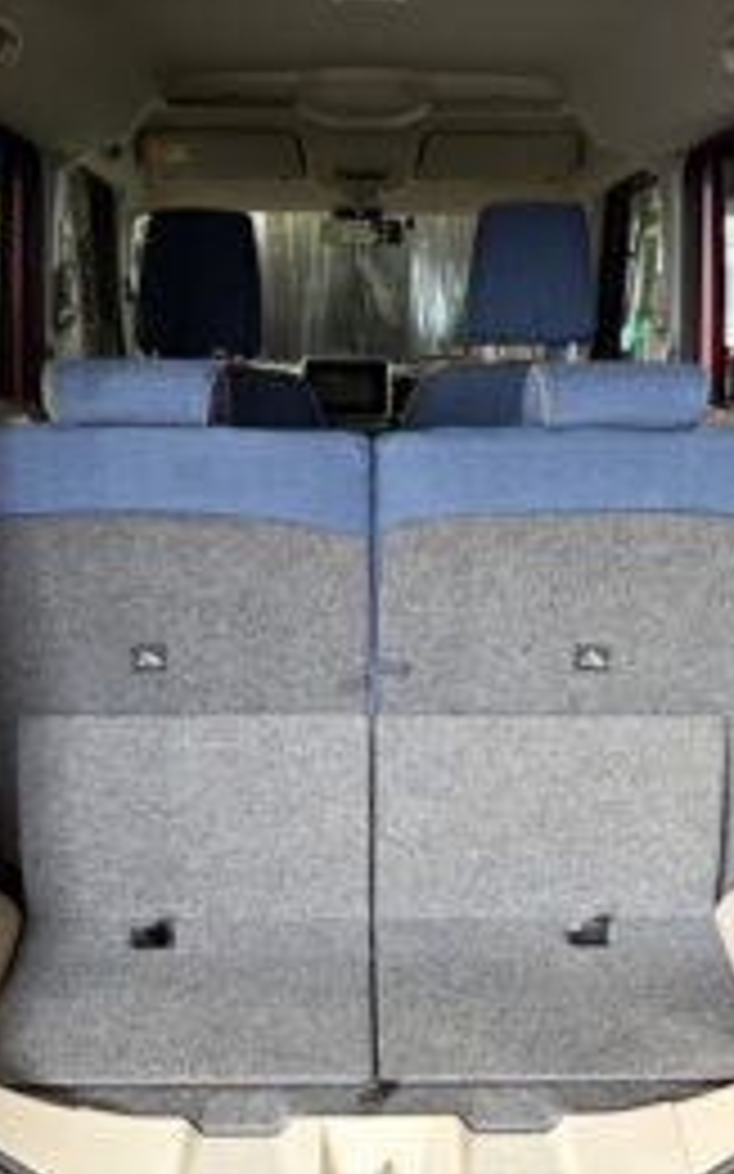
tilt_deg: -13.4
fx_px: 1185
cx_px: 378
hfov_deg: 34.4
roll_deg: +0.5
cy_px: 587
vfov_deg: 52.8
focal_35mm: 37
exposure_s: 1/50
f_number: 1.6
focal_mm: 5.96
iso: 125
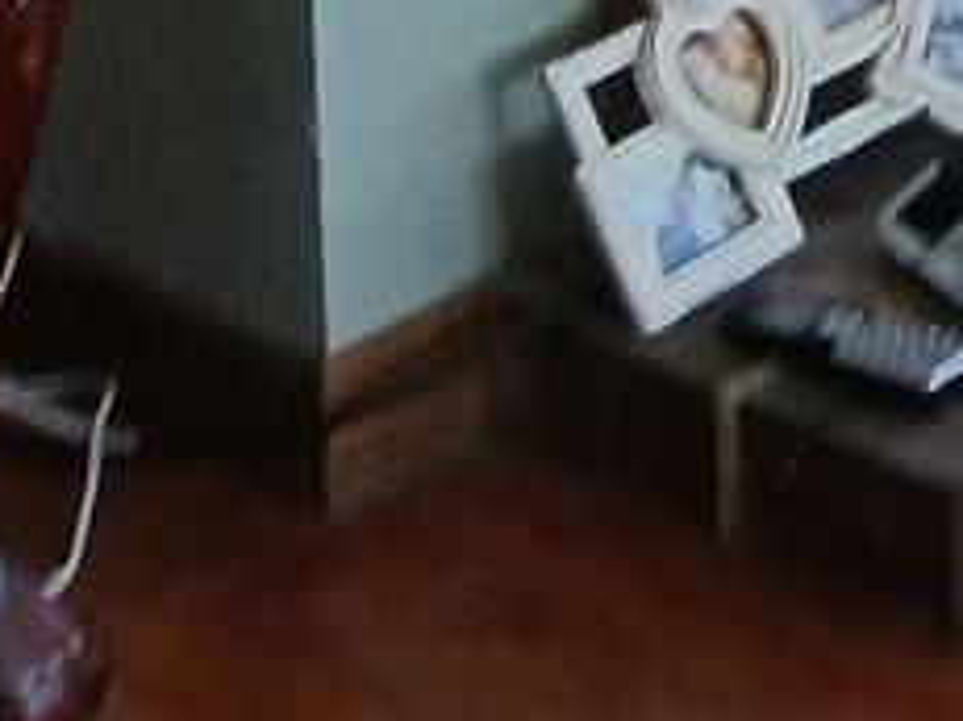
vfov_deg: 7.1
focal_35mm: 180
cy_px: -1609
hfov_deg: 10.6
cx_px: 1497
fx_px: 5005
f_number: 1.8
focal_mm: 3.98
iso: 200
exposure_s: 1/60
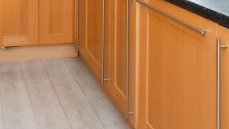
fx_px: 334
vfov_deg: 18.8
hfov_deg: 36.5
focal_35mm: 55
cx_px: 45
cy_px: -74
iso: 400
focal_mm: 10
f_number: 8
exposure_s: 1/125
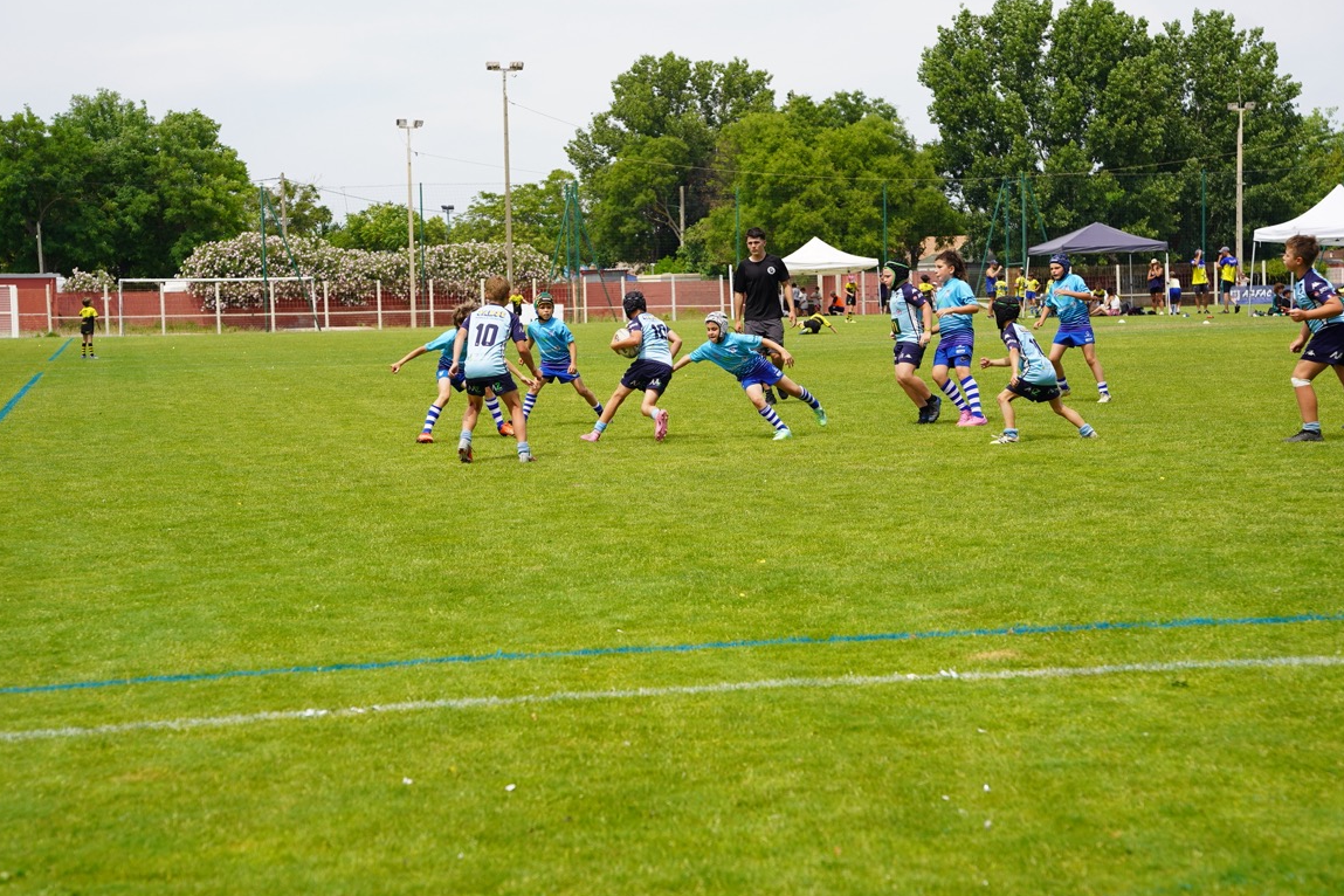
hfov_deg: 26.0
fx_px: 2912
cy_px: 447
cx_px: 673
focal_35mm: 78
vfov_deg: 17.5
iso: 100
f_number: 5
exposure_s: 1/400
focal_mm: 70
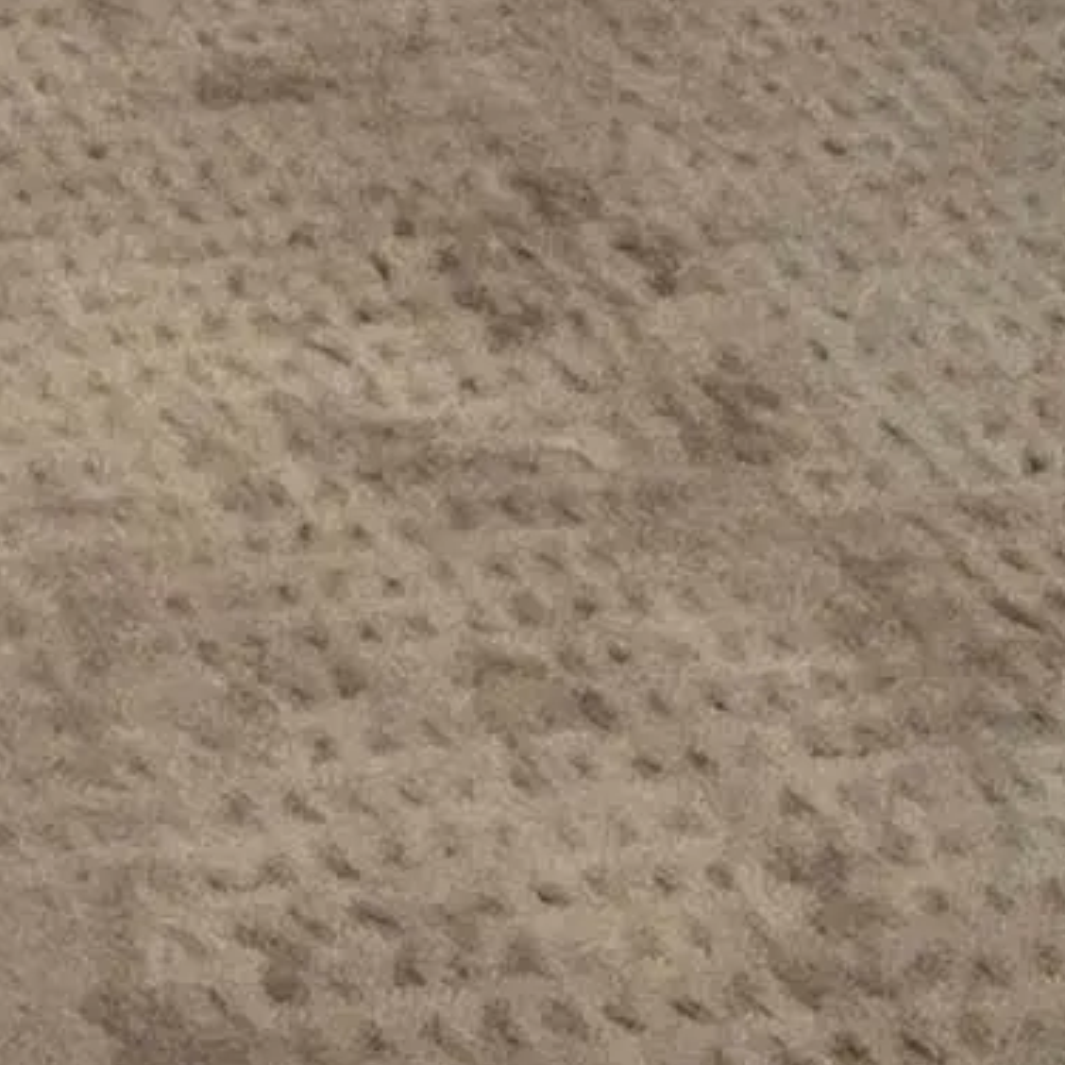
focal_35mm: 94
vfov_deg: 12.5
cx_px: -1181
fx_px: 3272
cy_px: -1782
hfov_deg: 14.6
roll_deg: +1.7
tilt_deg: -9.2
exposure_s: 1/60
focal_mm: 1.57
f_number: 1.8
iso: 500
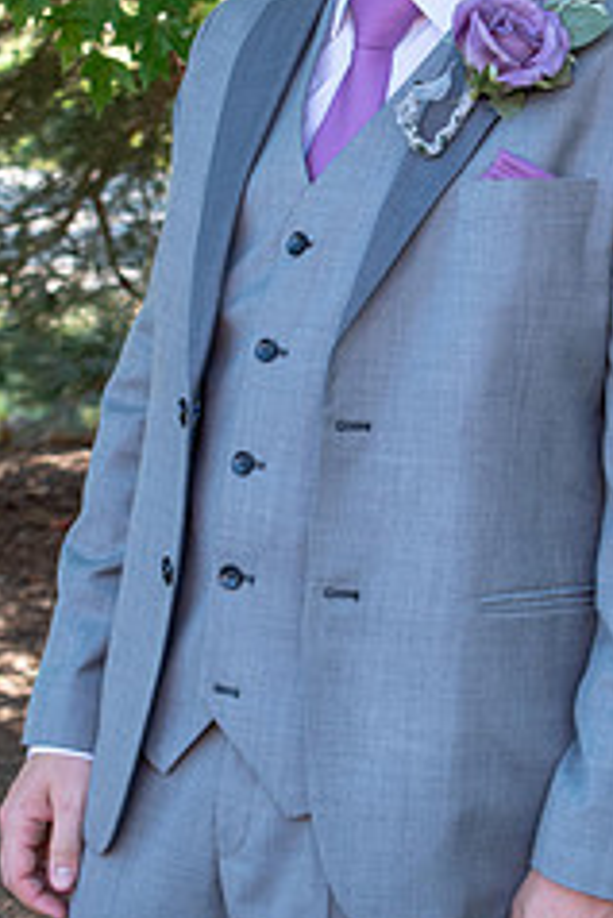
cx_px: 351
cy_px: 332
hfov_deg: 10.1
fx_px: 3468
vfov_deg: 15.1
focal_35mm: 136
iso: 400
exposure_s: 1/160
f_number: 6.3
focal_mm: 48
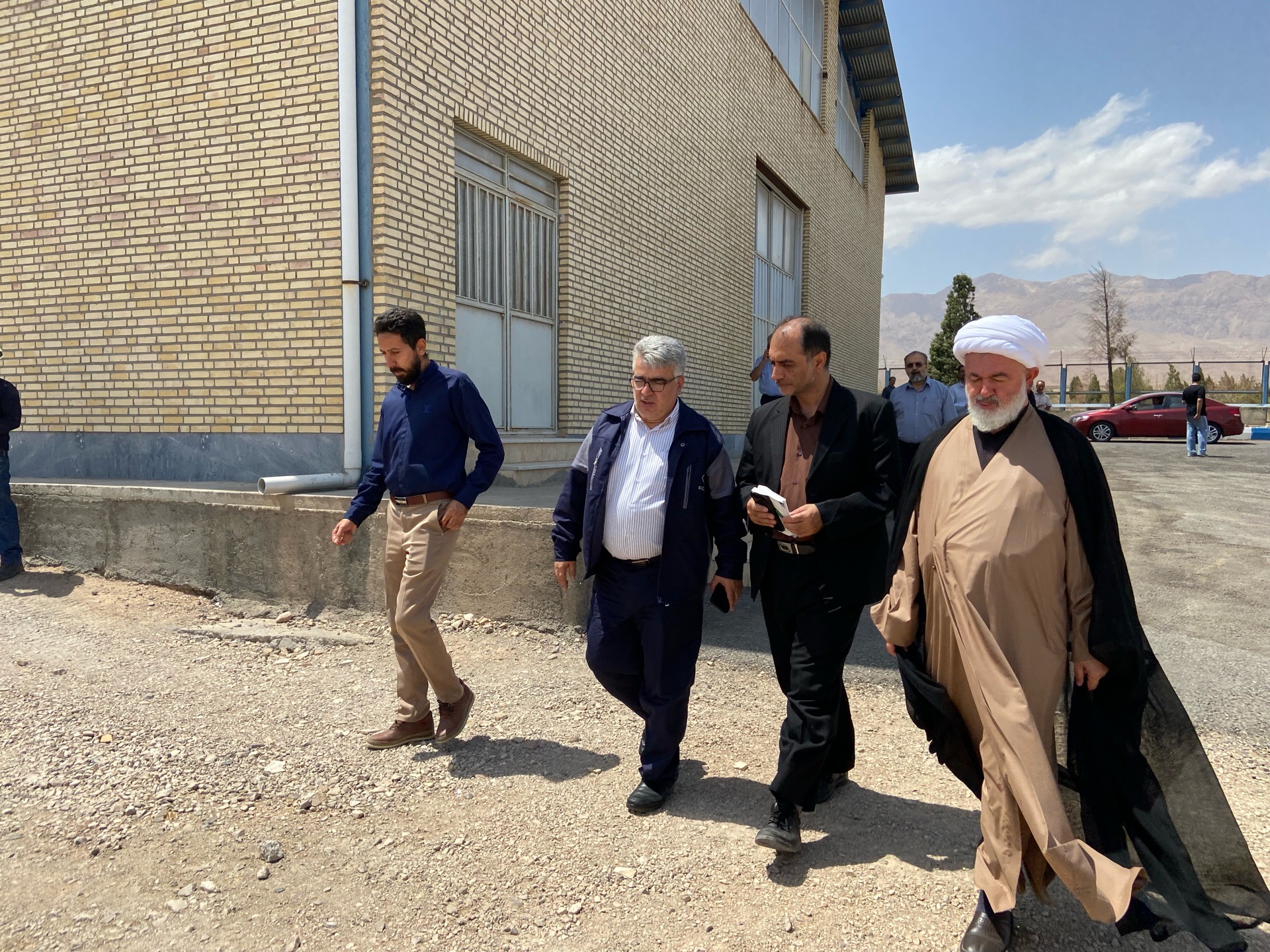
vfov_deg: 53.1
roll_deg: -0.8
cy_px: 476
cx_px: 635
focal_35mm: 26
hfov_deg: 67.3
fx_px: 954
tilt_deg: -7.1
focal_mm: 4.25
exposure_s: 1/2463
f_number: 1.8
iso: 32
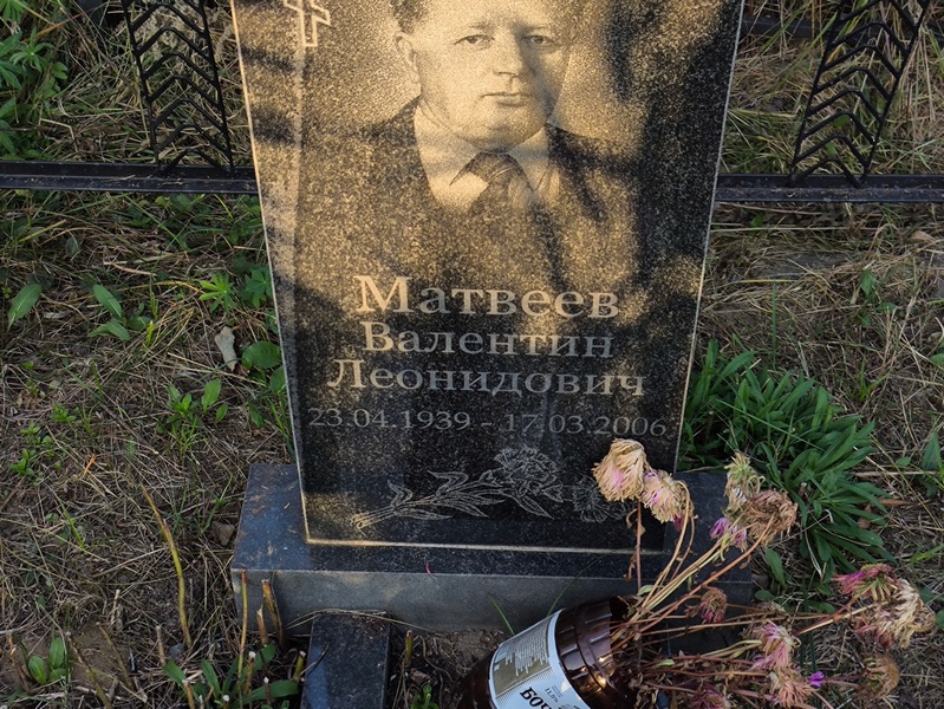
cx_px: 472
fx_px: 1364
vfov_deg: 29.1
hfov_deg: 38.2
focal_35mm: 50
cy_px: 354
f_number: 1.7
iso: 50
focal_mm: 4.71
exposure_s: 1/216
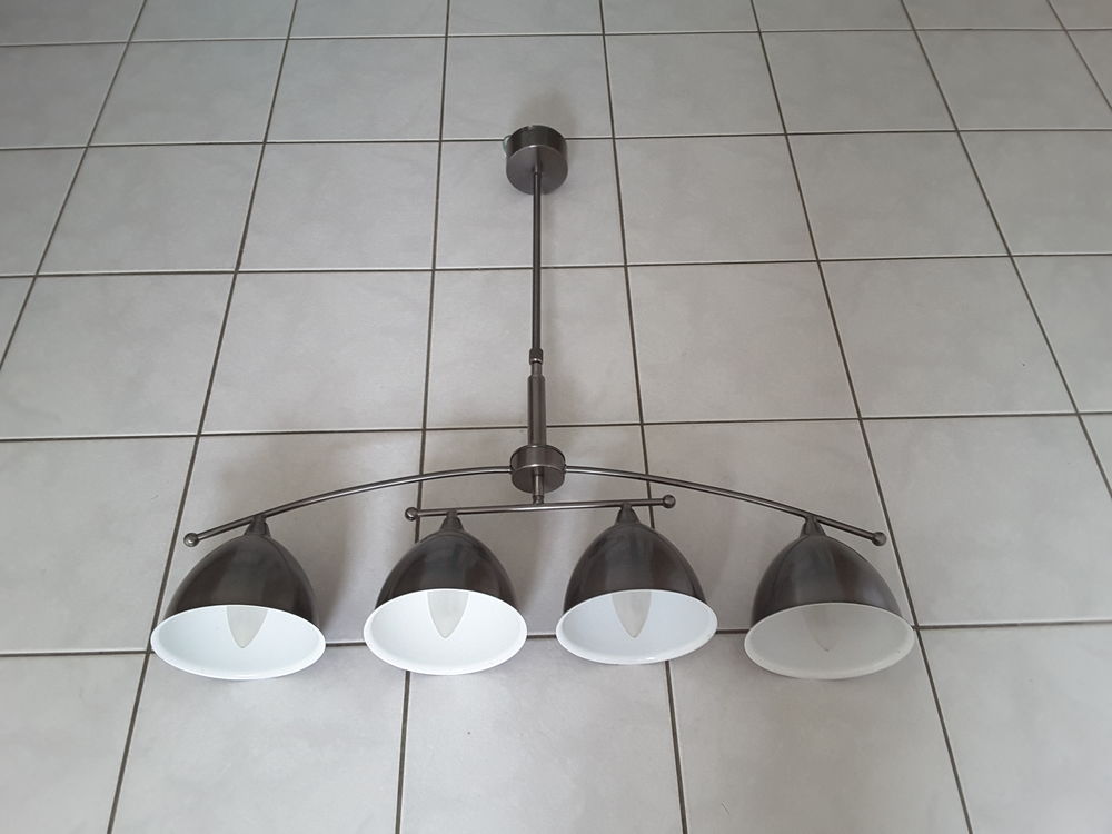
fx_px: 996
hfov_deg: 58.4
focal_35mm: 31
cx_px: 556
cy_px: 417
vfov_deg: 45.4
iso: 100
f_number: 1.9
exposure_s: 1/25
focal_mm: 2.9
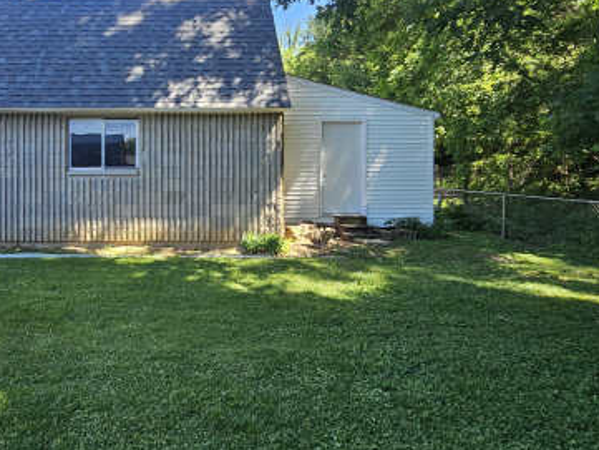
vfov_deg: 56.1
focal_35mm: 24
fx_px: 415
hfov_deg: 69.1
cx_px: 190
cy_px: 168
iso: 50
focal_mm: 2.2
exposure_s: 1/352
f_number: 2.2
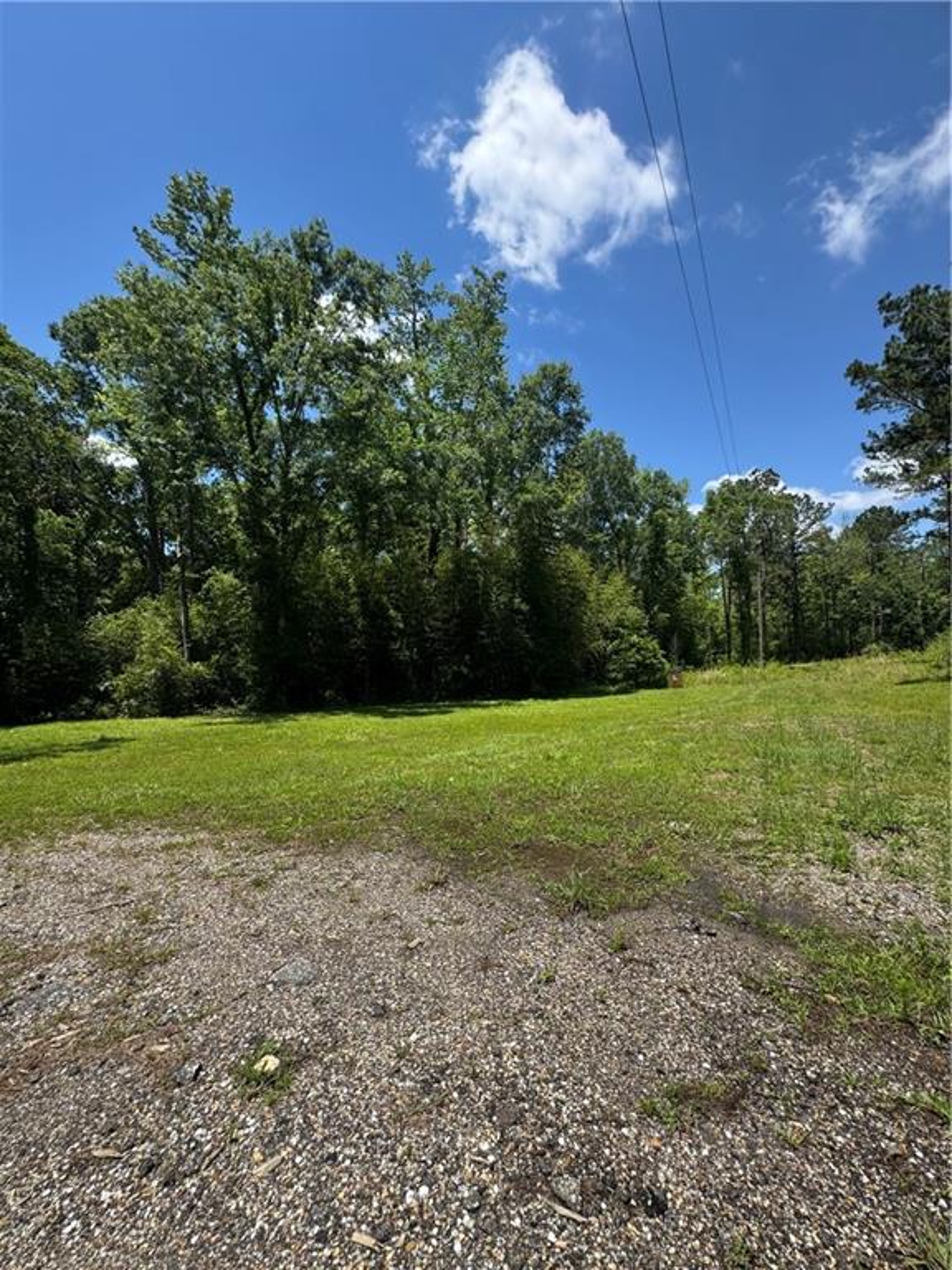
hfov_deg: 85.7
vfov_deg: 102.1
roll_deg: +0.5
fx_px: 513
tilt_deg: +4.3
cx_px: 476
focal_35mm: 14
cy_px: 635
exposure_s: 1/879
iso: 40
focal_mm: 2.22
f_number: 2.2
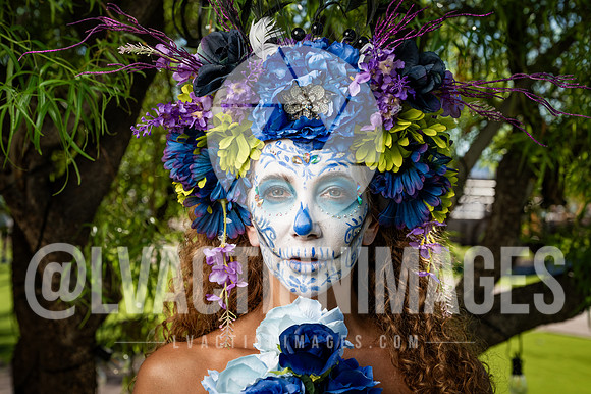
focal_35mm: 74
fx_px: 1222
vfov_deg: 18.3
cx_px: 277
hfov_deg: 27.2
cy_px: 184
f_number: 7.1
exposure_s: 1/200
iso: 64
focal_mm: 70
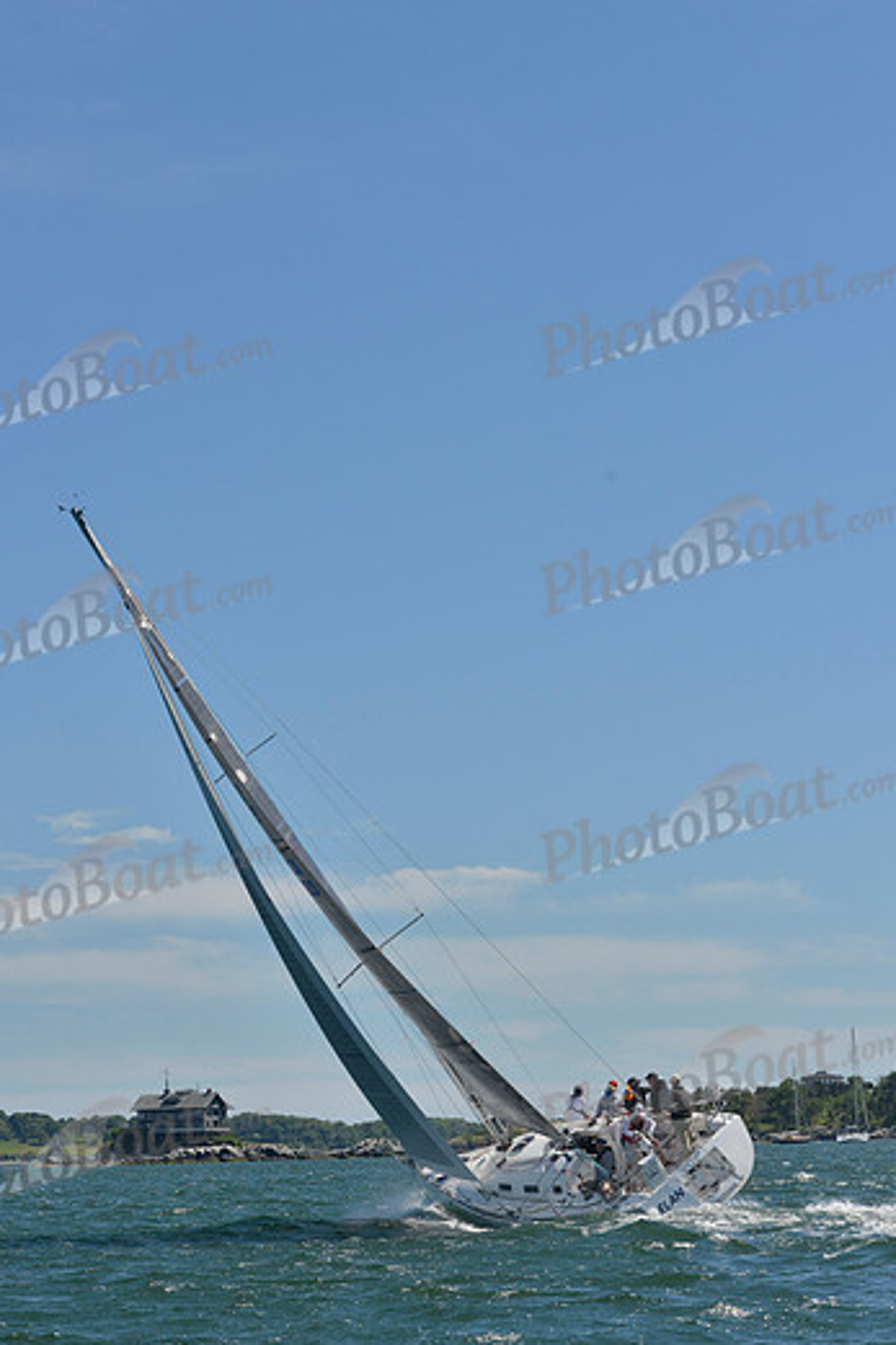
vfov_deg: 26.0
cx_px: 407
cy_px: 720
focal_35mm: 78
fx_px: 2914
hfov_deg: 17.5
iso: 280
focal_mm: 70
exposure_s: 1/1250
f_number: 10
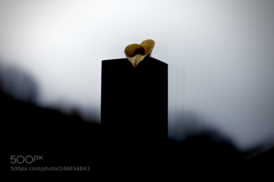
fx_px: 312
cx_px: 137
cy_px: 91
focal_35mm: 41
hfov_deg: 47.4
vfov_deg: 32.6
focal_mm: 27
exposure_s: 1/1000
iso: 200
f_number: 2.8
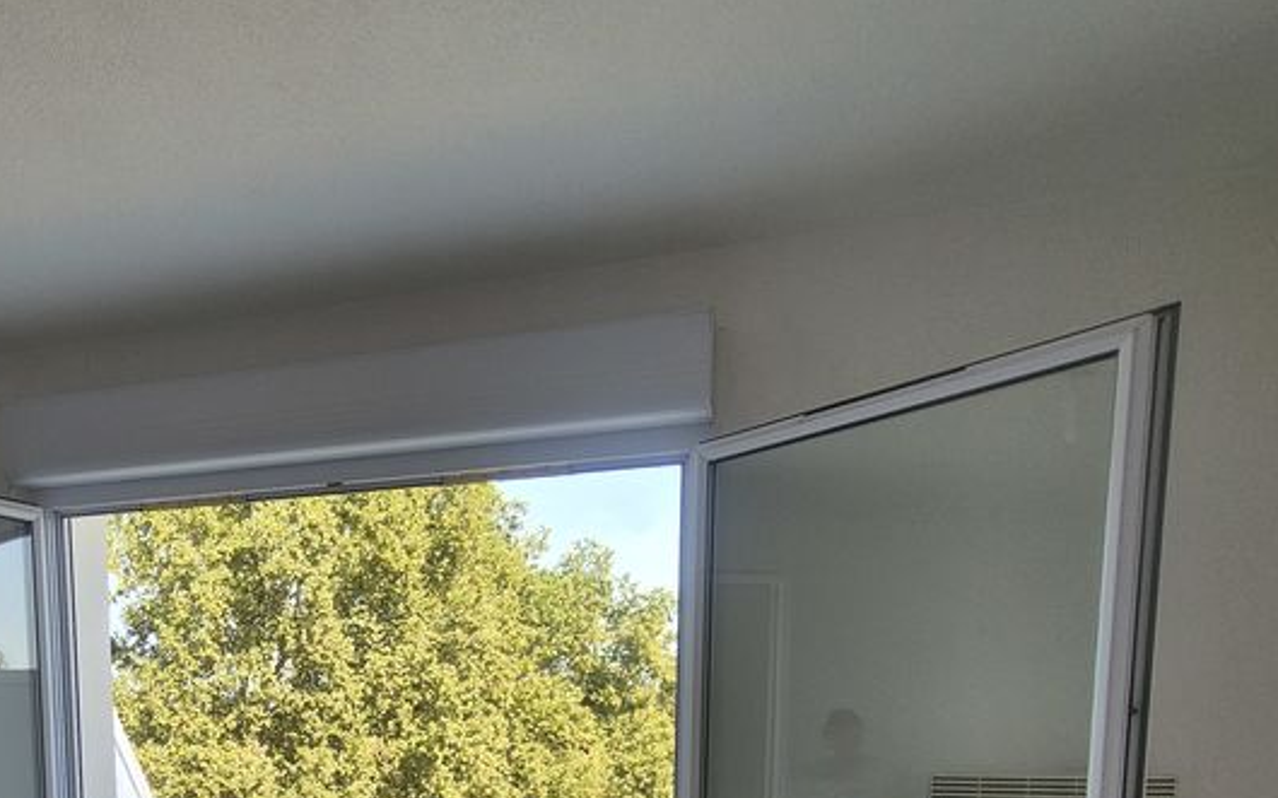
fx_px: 905
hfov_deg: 68.1
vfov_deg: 40.1
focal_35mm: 26
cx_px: 408
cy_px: 844
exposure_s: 1/317
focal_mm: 2.2
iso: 50
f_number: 2.2
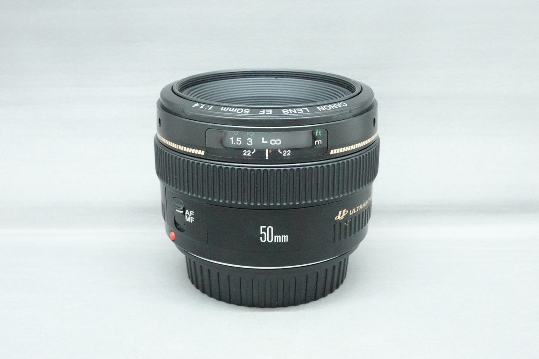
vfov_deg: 28.1
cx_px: 270
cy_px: 180
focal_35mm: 48
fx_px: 719
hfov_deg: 41.1
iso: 6400
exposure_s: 1/30
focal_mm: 18.24
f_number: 8
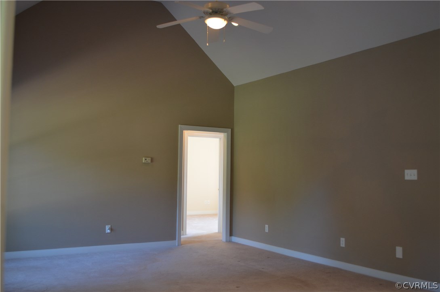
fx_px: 439
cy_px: 146
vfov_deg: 36.7
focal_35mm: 36
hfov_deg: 53.2
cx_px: 220
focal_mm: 24
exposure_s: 1/60
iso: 450
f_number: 4
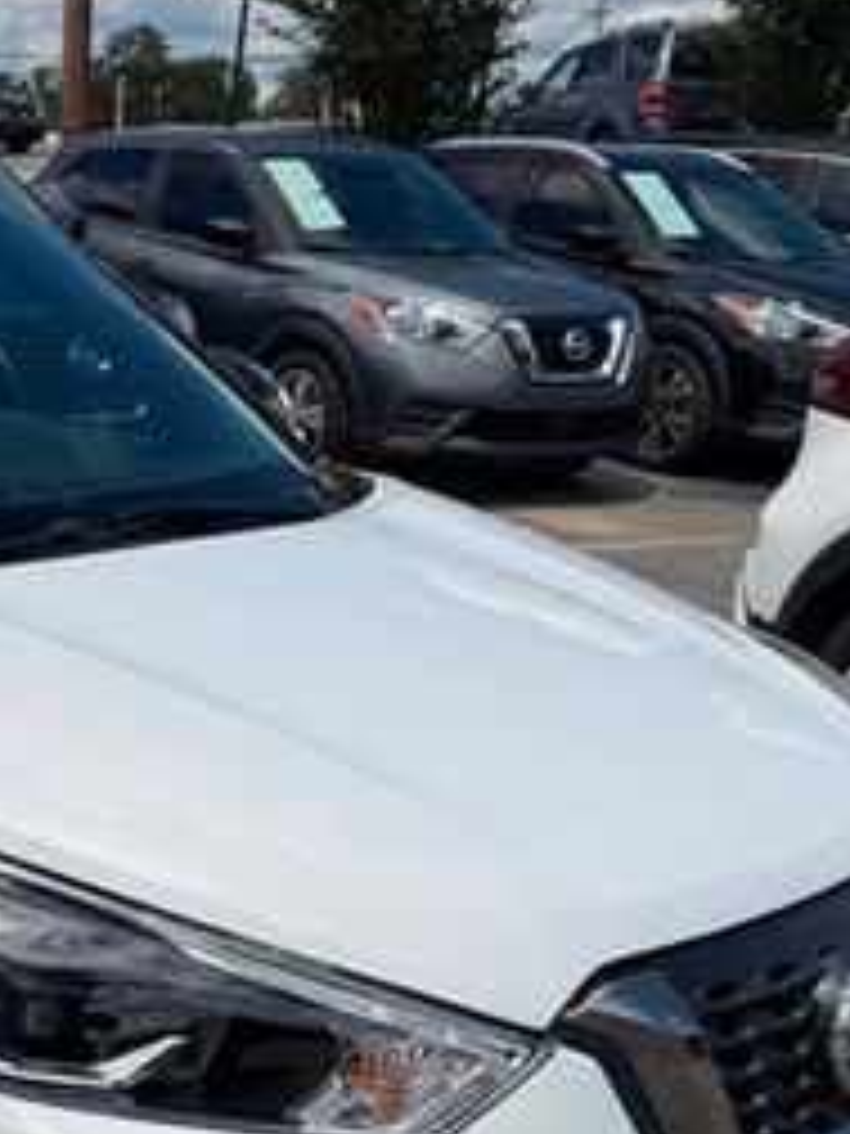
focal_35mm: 61
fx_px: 1997
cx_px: -153
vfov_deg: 31.0
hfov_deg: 22.3
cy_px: 873
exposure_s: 1/10309
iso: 80
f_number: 1.78
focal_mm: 6.76
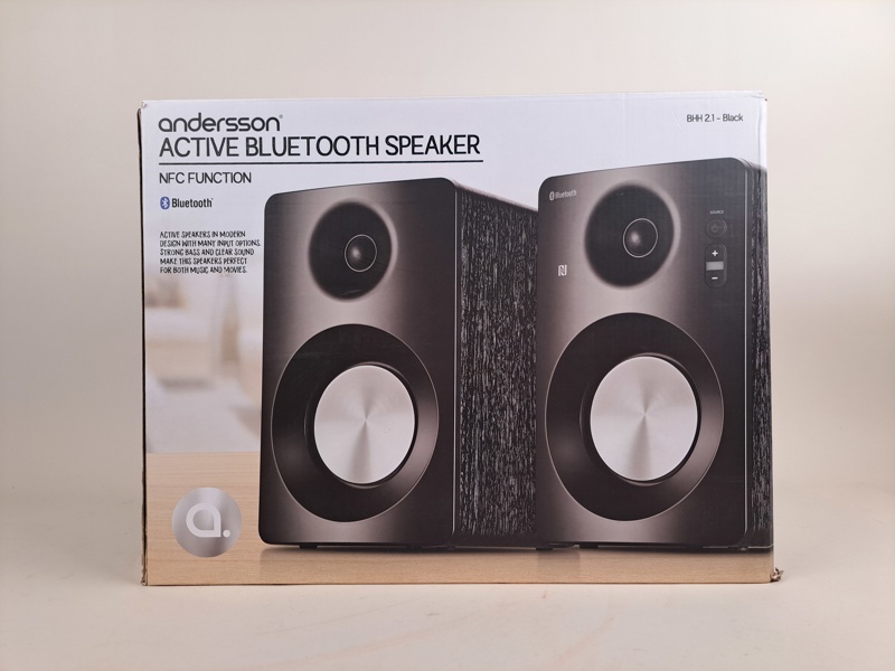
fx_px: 621
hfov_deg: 71.6
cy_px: 336
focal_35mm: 24
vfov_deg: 56.8
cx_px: 448
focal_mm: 5.23
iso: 50
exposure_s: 1/120
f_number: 1.8
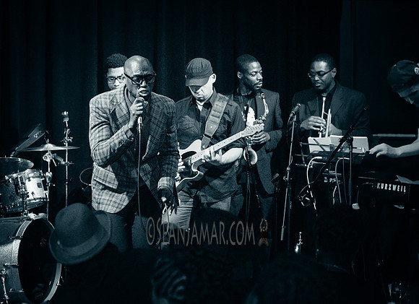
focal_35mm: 96
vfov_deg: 15.0
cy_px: 107
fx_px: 1150
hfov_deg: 20.5
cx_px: 123
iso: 4000
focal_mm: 70
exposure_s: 1/125
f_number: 2.8
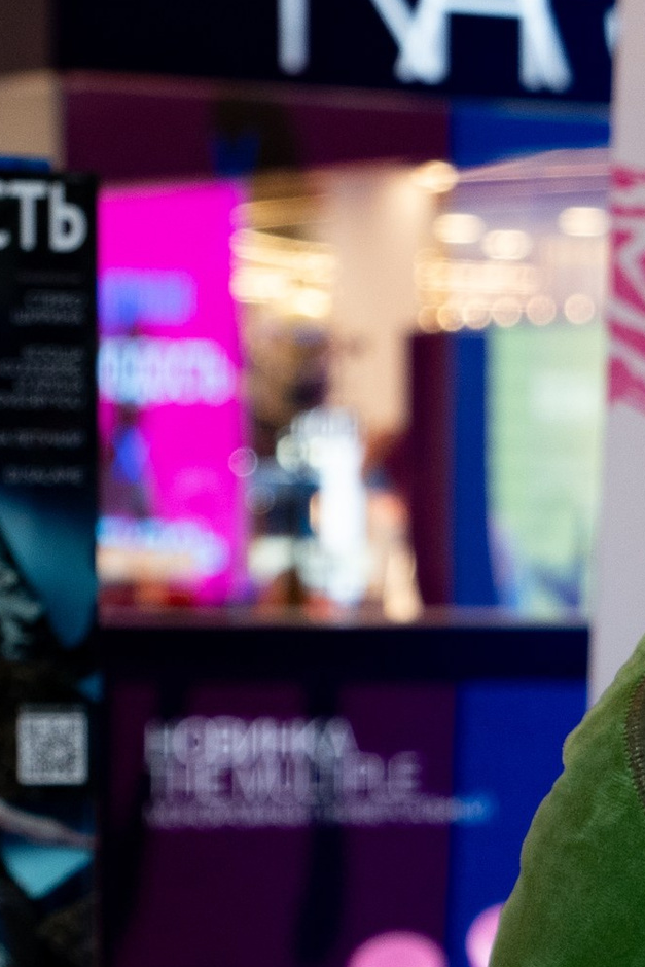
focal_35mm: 239
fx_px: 6420
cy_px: 780
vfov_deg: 8.6
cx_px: 1096
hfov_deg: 5.7
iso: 400
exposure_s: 1/125
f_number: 4
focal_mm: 39
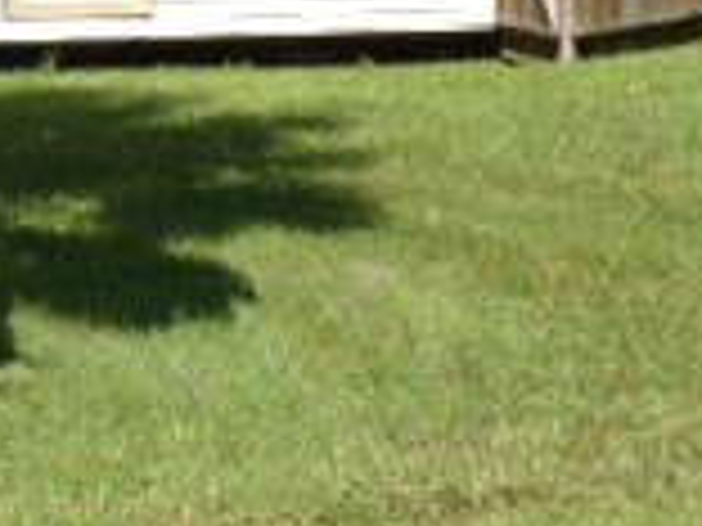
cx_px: 122
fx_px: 2738
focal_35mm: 135
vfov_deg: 10.5
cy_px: -351
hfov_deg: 14.5
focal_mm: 4.13
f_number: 2.4
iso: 50
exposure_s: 1/1808
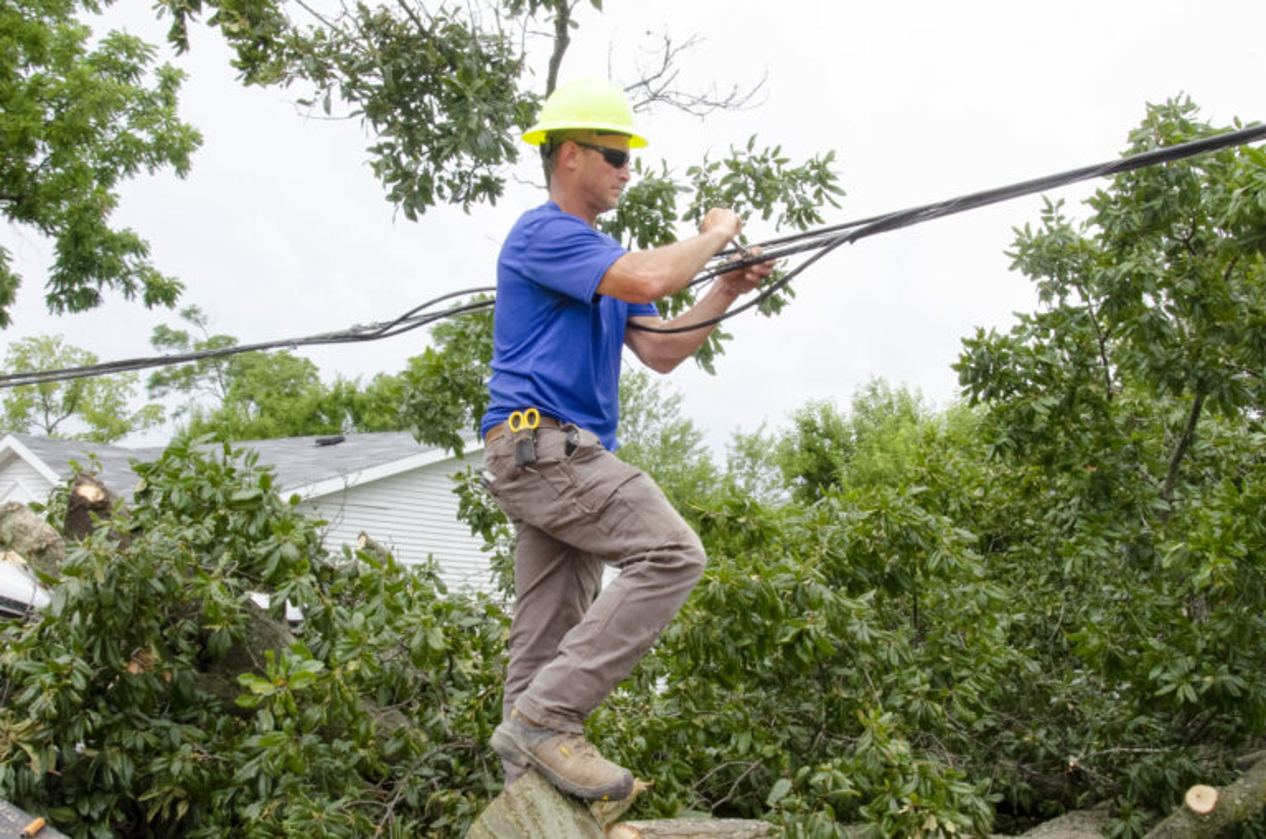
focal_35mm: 36
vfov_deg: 36.7
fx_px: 1264
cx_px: 633
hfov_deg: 53.2
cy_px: 420
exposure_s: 1/80
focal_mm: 24
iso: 1250
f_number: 22
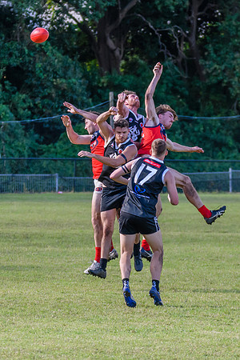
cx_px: 199
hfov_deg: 3.1
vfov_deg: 4.7
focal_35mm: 440
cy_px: 191
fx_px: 4401
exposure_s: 1/2000
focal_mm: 180
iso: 1250
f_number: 5
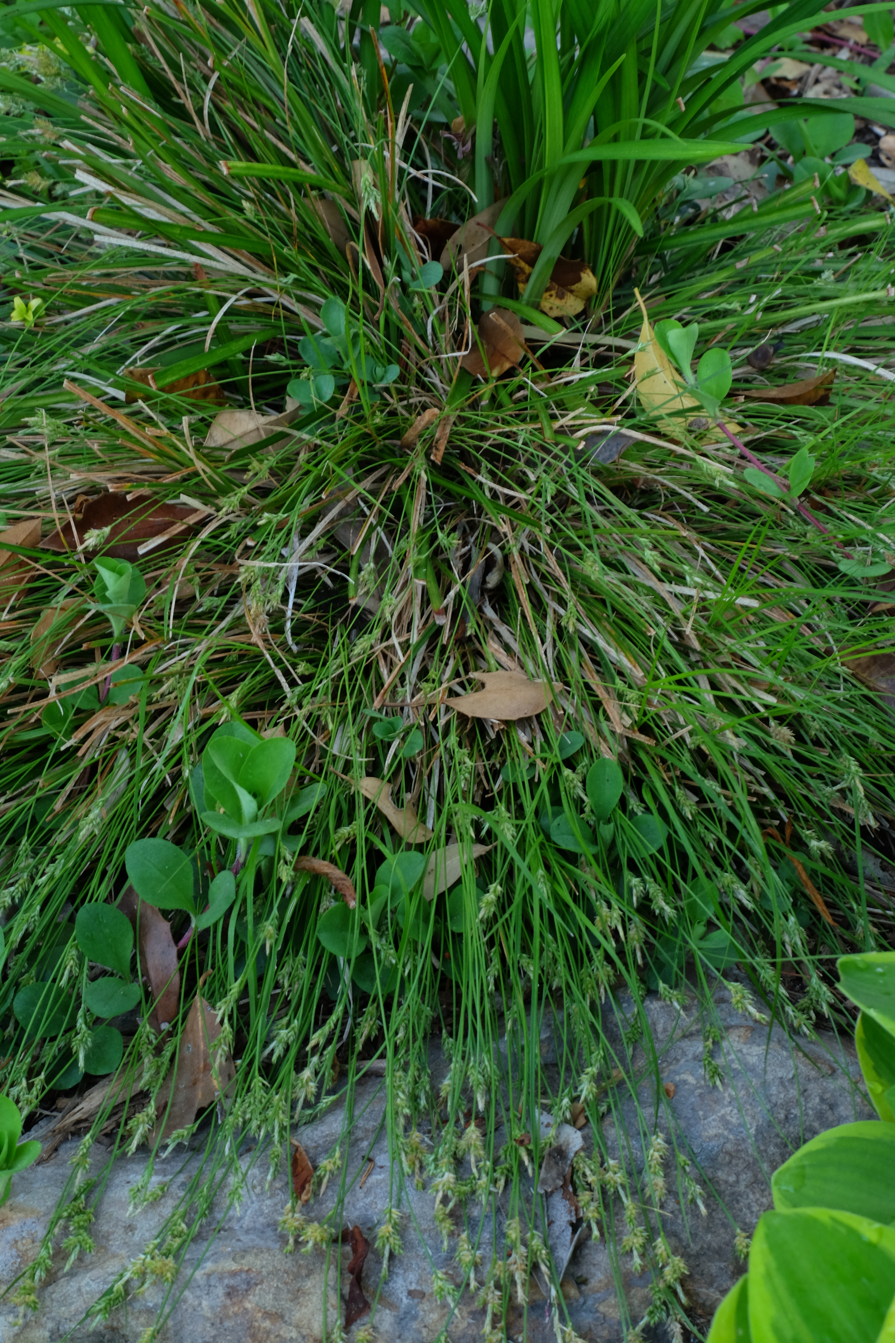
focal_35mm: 62
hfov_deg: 21.9
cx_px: 448
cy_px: 672
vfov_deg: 32.4
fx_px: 2312
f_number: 14
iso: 800
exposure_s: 1/1.5
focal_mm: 41.3
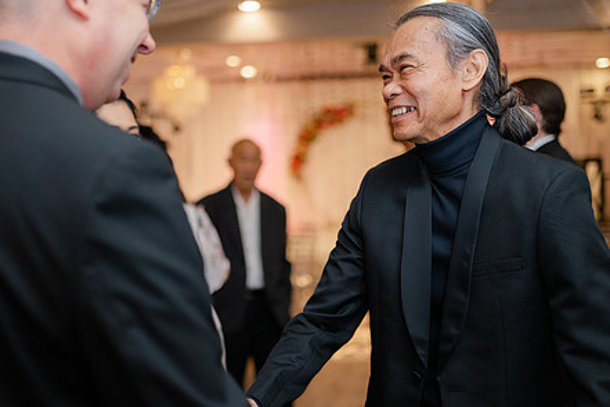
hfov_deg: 42.7
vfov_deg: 29.2
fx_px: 779
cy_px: 196
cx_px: 264
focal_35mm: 46
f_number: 1.4
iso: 400
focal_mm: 35
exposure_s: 1/160
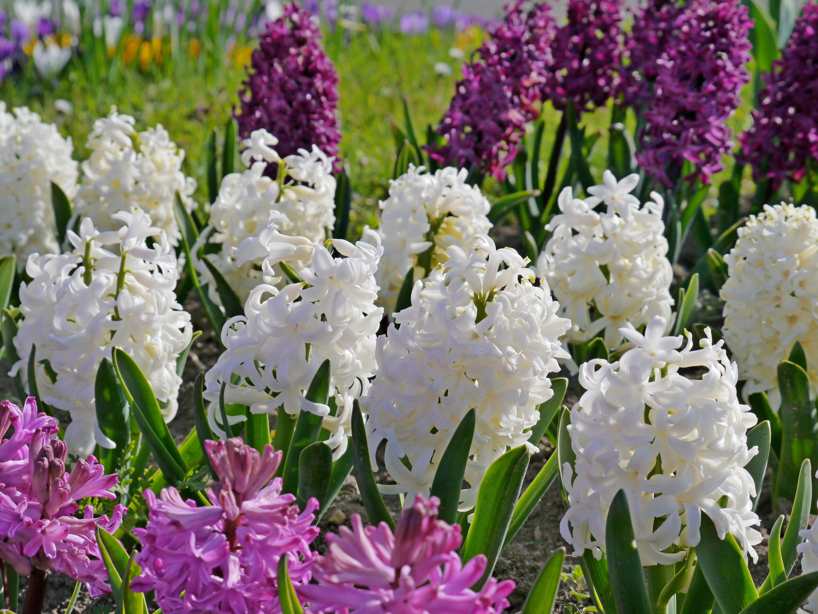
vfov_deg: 15.1
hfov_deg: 20.0
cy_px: 307
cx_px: 409
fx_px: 2317
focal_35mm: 98
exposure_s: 1/500
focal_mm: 49
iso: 160
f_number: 8
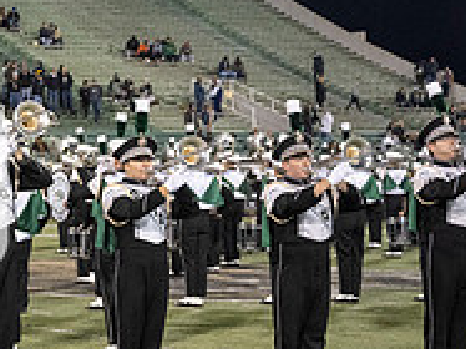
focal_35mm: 143
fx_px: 1924
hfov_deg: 13.2
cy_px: 211
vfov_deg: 10.4
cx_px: -179
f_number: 4
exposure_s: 1/500
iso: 2000
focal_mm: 48
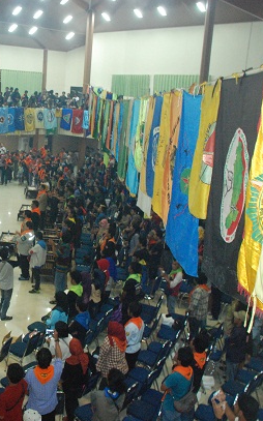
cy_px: 214
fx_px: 482
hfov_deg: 28.4
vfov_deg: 47.2
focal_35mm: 42
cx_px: -8
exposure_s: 1/13
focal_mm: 18
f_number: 6.3
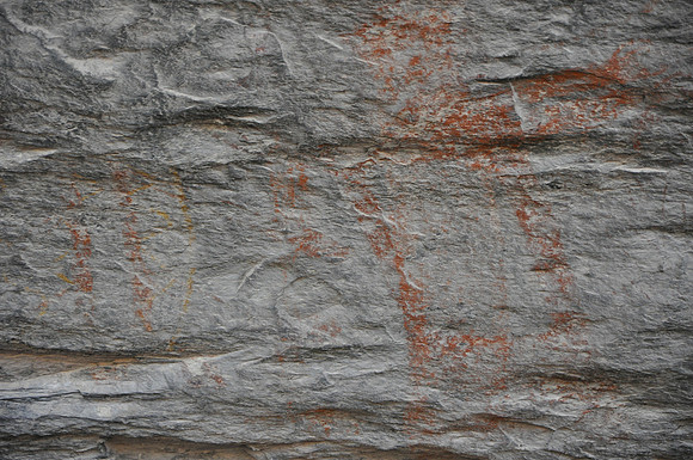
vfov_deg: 8.7
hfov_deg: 13.1
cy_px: 230
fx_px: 3028
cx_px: 346
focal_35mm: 158
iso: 800
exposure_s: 1/60
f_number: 5.6
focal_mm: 105
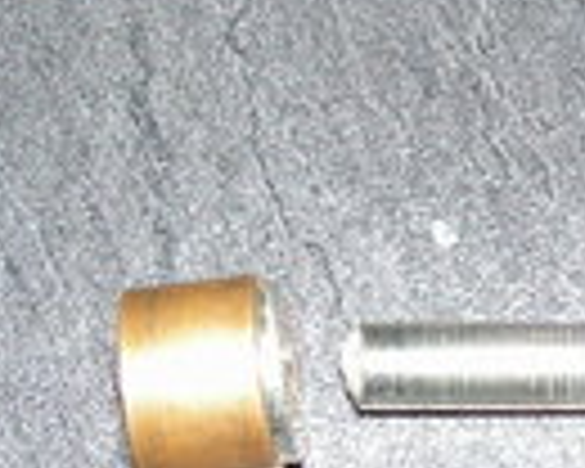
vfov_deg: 14.2
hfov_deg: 17.4
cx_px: 562
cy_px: 356
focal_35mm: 108
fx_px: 1870
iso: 200
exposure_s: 1/40
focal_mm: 6
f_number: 3.2
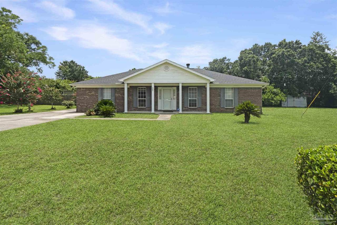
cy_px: 112
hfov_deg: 90.0
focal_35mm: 18
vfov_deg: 67.4
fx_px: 168
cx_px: 168
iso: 100
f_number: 10
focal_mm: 18
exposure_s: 1/160
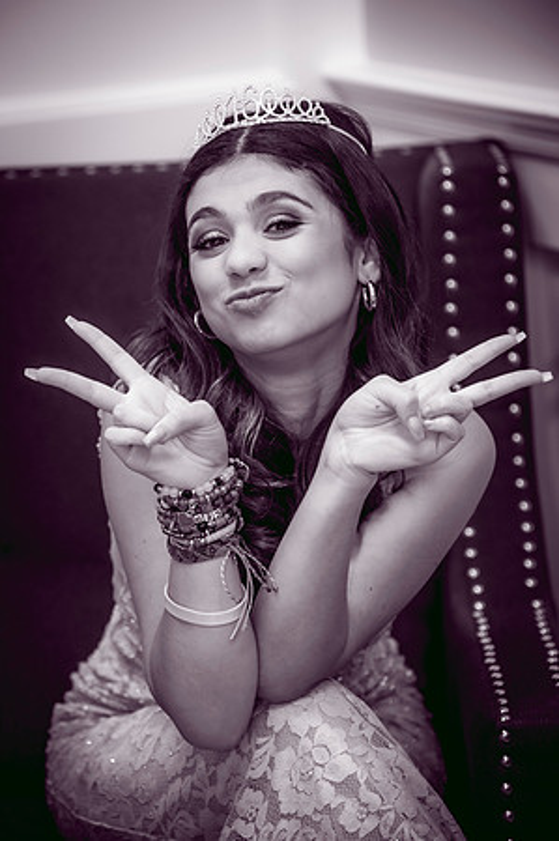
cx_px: 280
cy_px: 420
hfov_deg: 8.8
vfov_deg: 13.3
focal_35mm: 155
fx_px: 3618
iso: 1250
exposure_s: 1/160
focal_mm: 155
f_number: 4
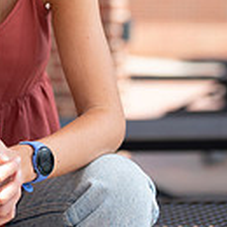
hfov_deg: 9.2
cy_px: -73
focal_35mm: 189
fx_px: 1402
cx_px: 37
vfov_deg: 9.1
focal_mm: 50
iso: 160
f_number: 2
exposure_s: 1/1600
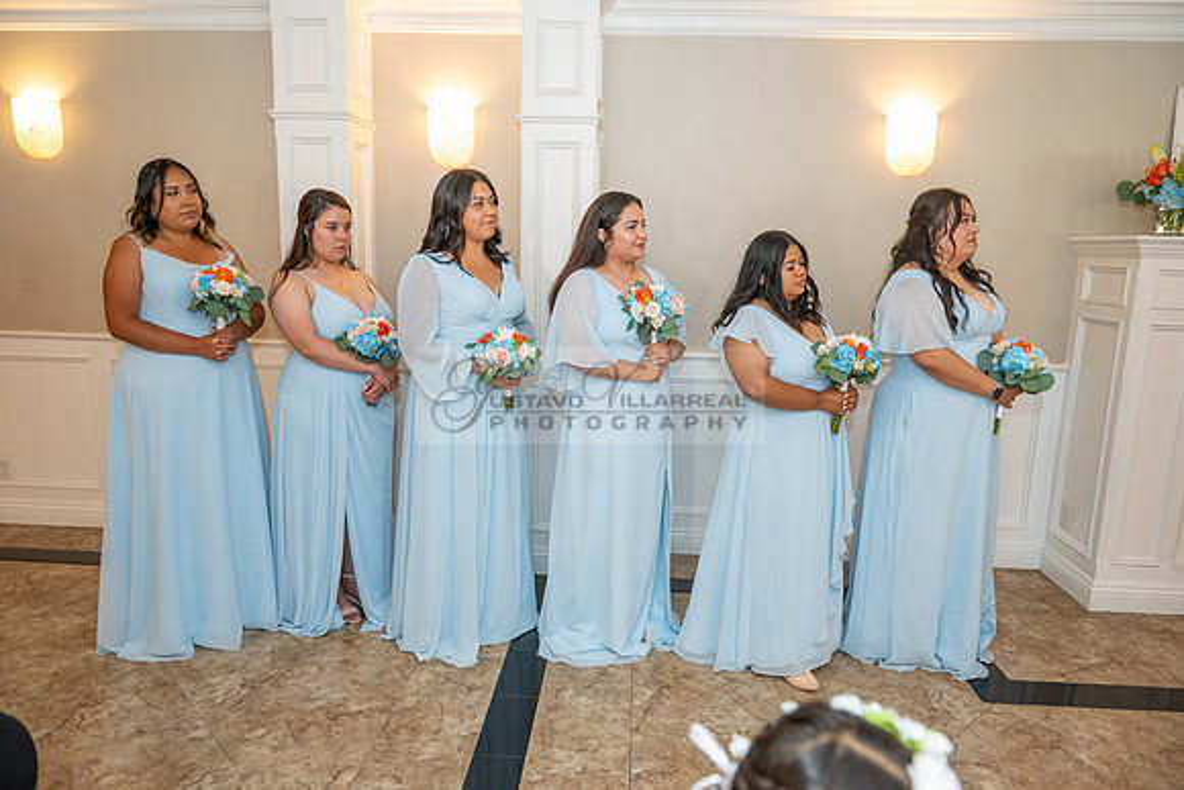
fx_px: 789
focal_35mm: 24
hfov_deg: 73.7
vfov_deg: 53.2
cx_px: 592
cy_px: 395
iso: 1250
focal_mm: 24
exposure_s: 1/200
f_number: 3.5
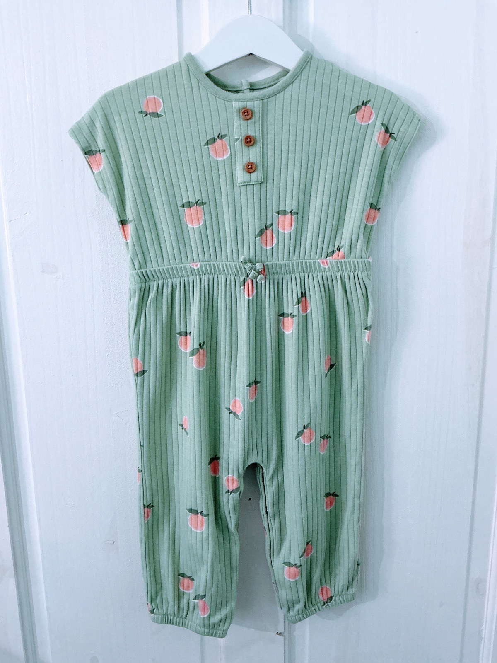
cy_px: 332
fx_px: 555
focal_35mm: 29
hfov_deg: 48.2
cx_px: 248
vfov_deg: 61.7
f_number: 1.8
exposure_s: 1/50
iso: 125
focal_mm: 3
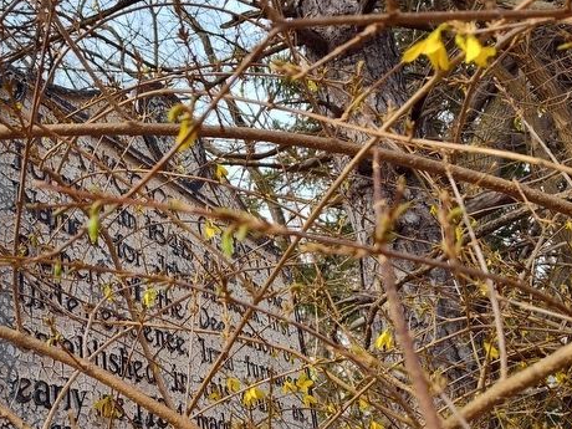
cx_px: 208
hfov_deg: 46.3
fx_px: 661
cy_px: 313
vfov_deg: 35.3
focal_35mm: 40
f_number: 1.8
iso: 100
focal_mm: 5.56
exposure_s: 1/1105
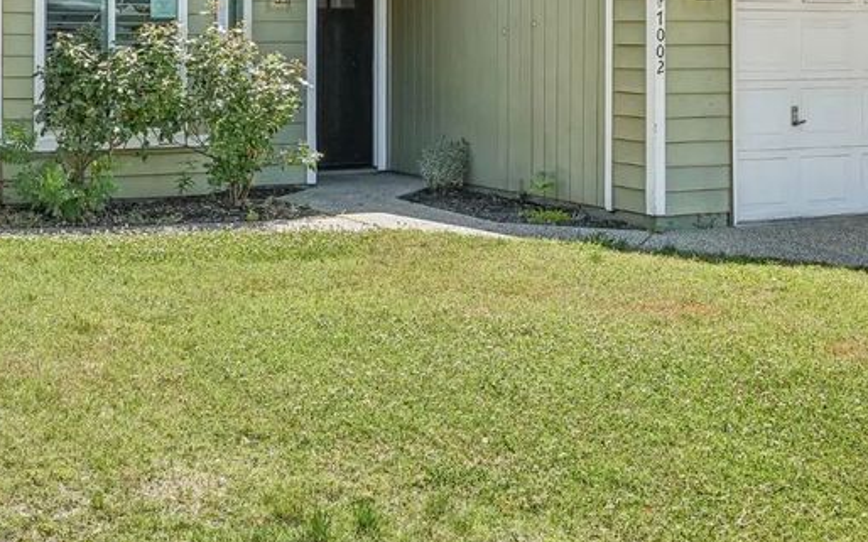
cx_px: 544
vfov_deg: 19.0
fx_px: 1585
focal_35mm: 67
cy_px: 35
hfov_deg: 30.5
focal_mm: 33
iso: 400
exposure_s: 1/250
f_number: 8
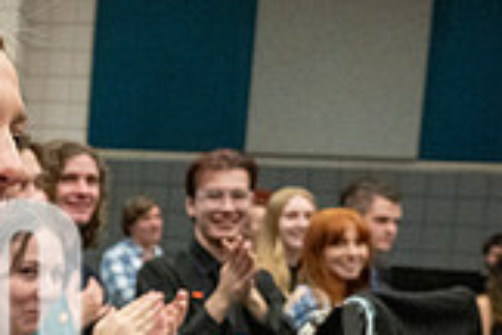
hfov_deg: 21.4
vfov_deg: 15.6
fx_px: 1199
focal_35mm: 86
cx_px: -152
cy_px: 346
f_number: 4
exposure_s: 1/500
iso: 10000
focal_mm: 24
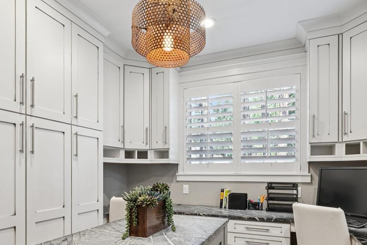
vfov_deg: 50.2
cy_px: 167
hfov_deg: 71.4
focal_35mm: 25
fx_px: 255
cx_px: 173
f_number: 11
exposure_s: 1.3
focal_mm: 15
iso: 100
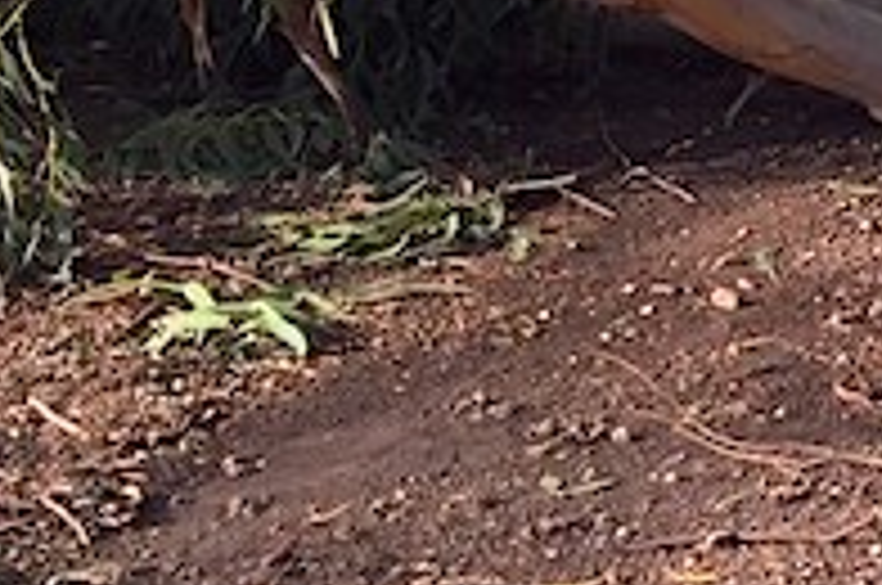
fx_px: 3620
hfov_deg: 12.3
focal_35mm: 148
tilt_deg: -0.2
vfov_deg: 8.8
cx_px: 1750
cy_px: -472
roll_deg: -2.7
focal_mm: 4.15
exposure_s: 1/380
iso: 32
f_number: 2.2
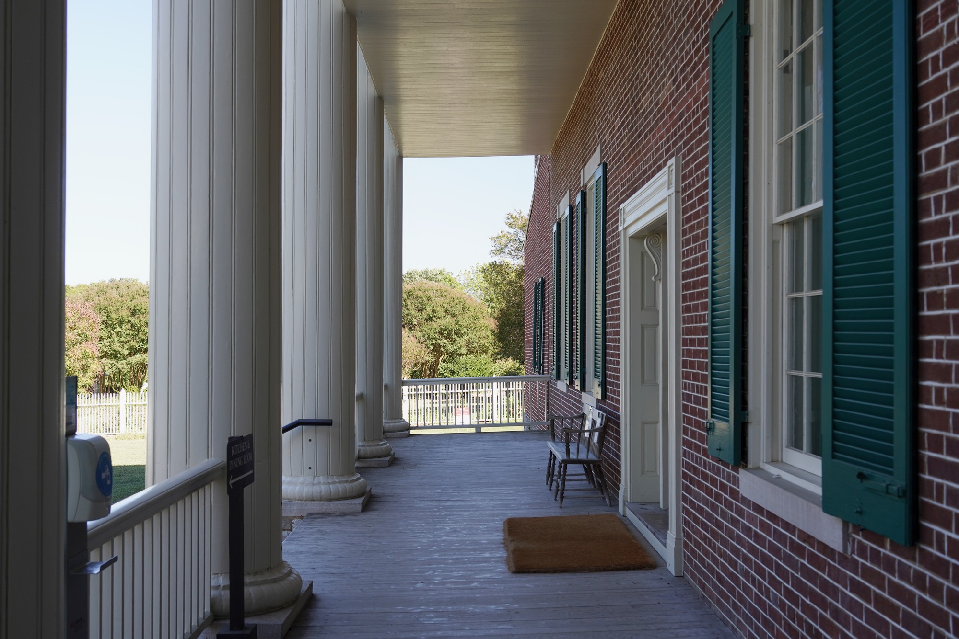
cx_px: 480
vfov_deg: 35.1
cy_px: 320
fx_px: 1012
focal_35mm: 38
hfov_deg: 50.7
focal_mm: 38
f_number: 6.3
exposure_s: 1/100
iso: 320
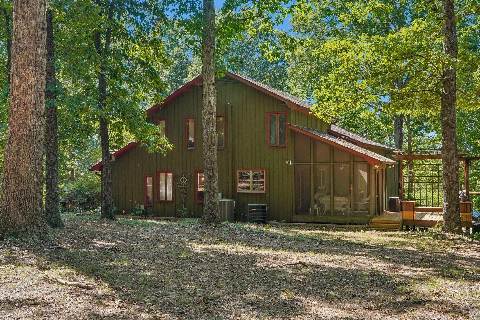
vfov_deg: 36.9
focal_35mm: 36
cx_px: 271
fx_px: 480
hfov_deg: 53.0
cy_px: 172
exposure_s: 1/30
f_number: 8
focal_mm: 20
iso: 250
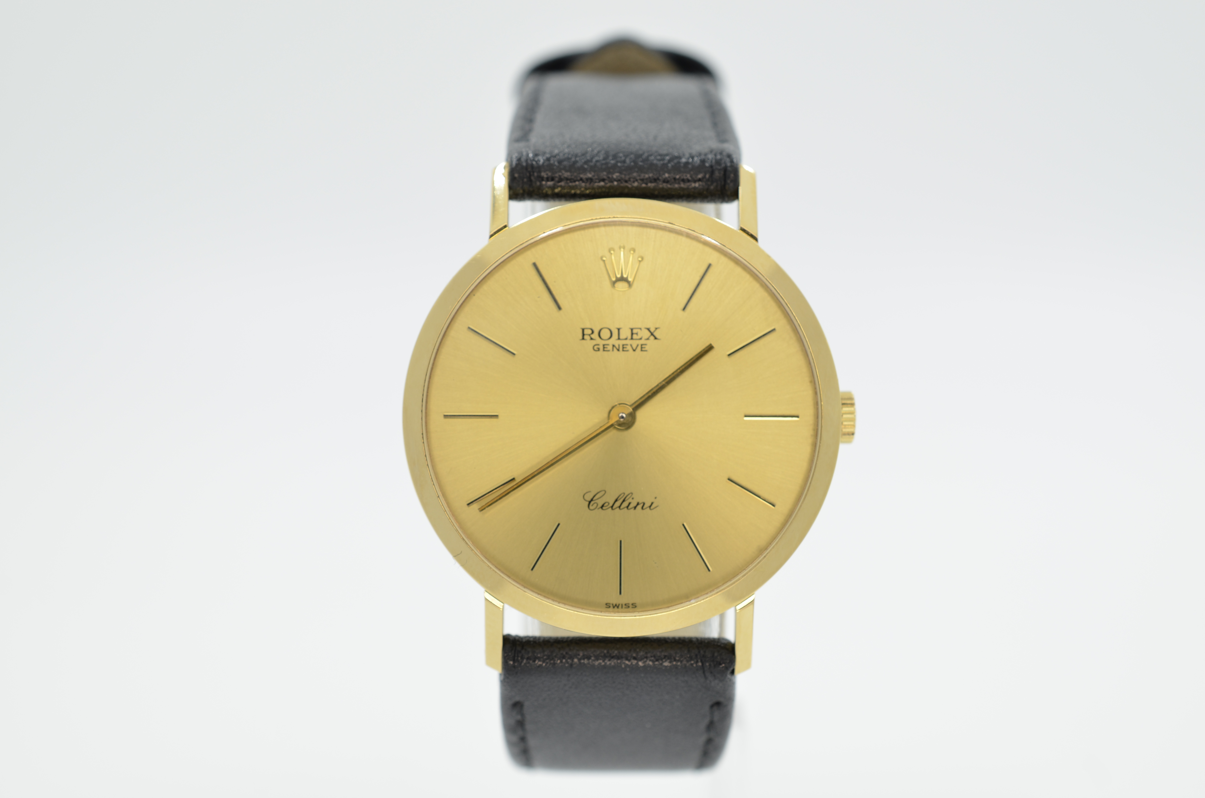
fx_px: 2004
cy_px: 399
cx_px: 602
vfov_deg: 22.5
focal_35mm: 60
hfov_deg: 33.5
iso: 160
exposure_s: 1/50
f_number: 8
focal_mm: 40
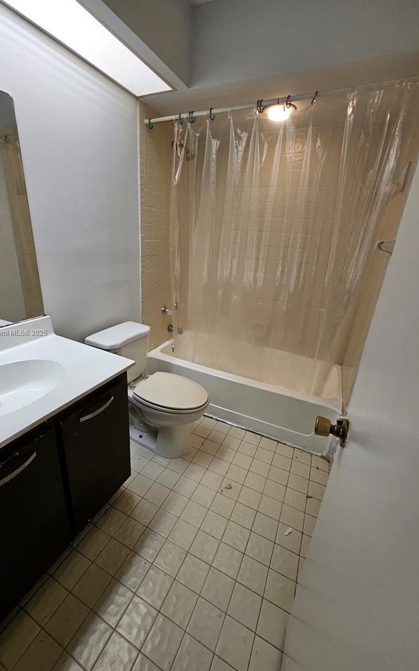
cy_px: 333
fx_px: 256
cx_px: 198
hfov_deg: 78.6
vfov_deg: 105.3
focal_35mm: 14
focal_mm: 1.74
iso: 80
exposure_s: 1/60
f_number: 2.2
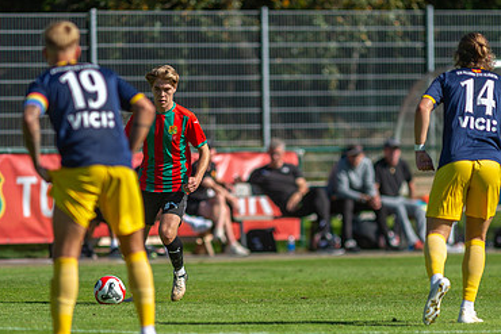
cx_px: 211
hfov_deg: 4.2
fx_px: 6821
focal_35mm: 490
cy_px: 224
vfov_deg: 2.8
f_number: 3.2
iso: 100
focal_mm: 300
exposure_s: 1/2000
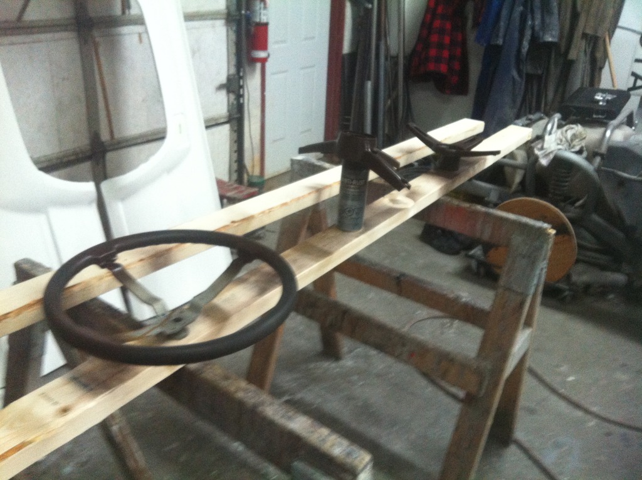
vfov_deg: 40.6
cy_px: 240
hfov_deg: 52.7
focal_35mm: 35
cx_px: 321
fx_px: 648
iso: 250
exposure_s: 1/15
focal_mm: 3.85
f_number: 2.8
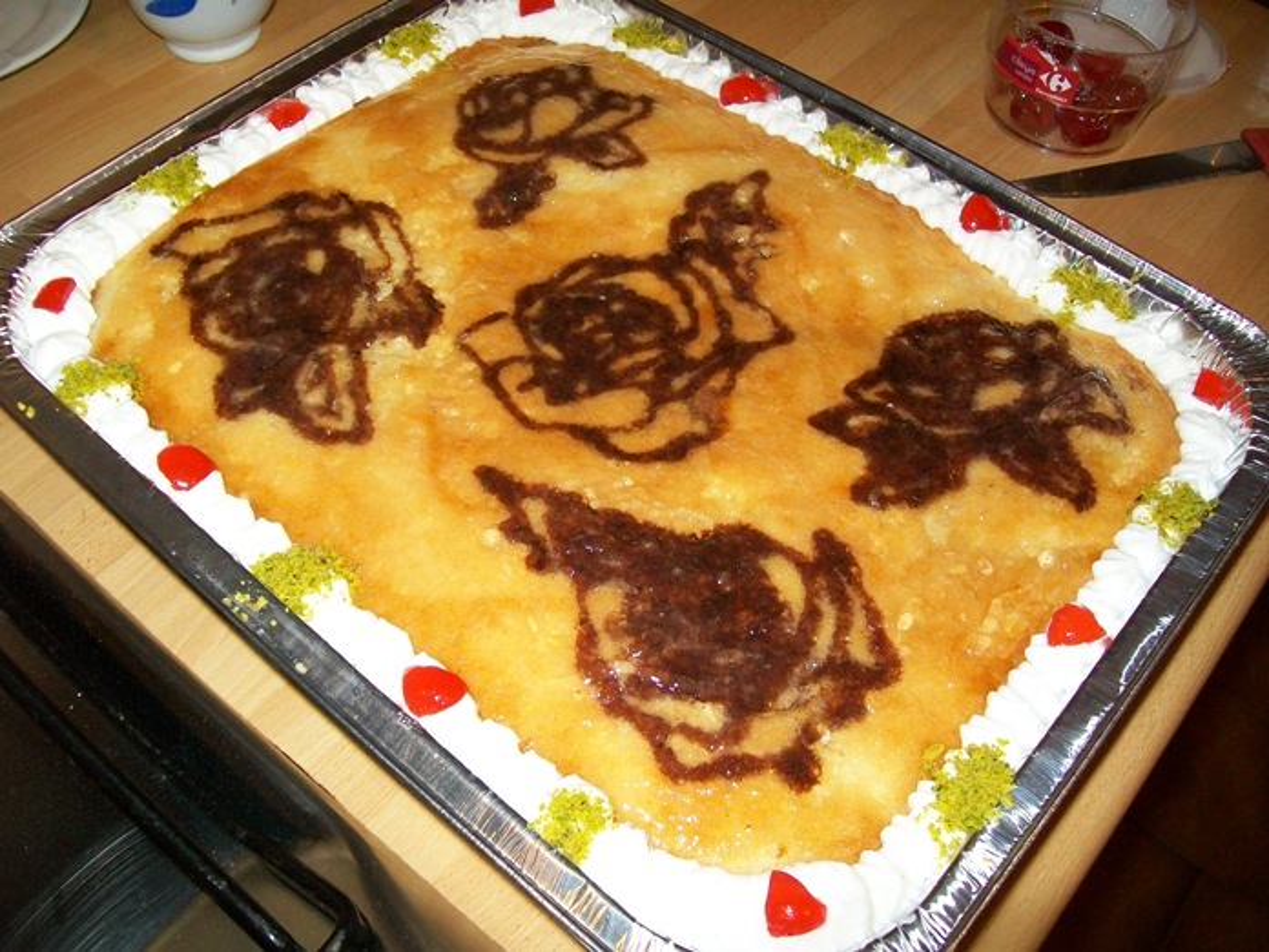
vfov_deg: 41.8
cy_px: 476
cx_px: 634
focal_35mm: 34
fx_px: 1246
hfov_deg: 54.0
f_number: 2.7
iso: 160
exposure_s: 1/60
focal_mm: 6.1
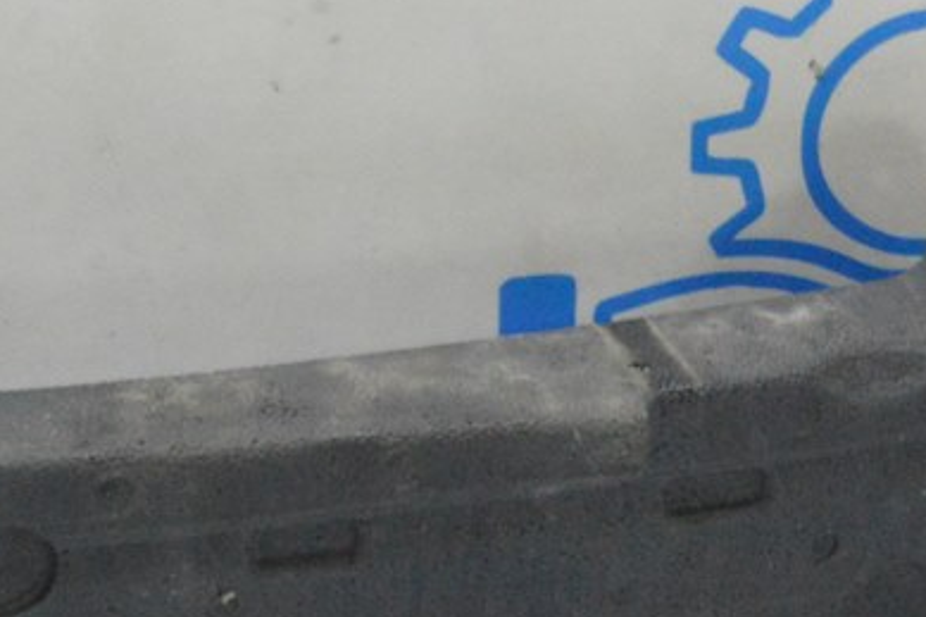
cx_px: 869
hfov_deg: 13.5
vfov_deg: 9.1
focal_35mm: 150
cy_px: 299
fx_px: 3857
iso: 6400
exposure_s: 1/15
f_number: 20
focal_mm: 38
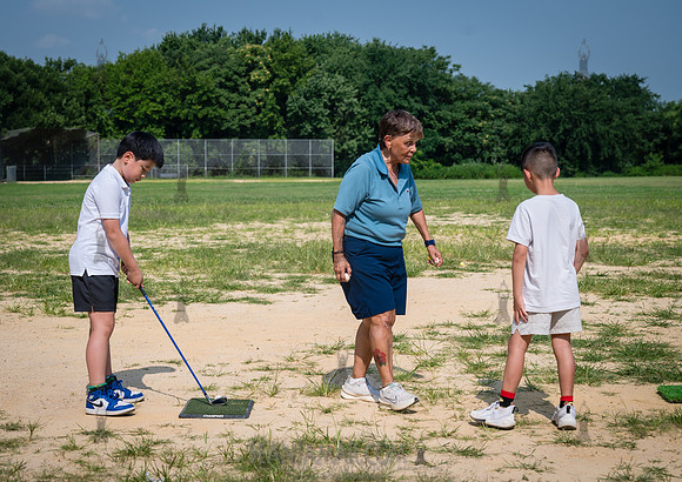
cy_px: 230
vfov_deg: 20.8
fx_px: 1315
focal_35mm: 68
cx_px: 302
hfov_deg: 29.1
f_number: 5
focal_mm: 62
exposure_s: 1/1250
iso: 160
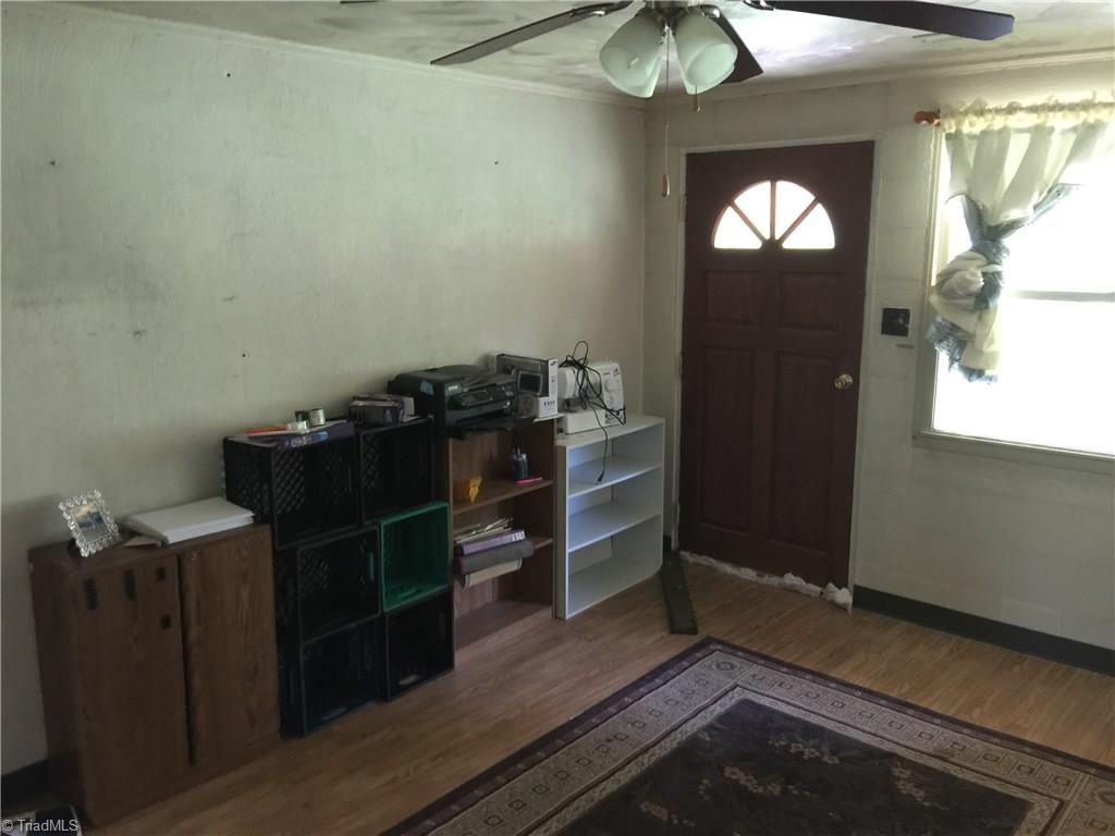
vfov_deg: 48.2
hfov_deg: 61.7
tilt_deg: -11.6
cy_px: 418
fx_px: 934
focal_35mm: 29
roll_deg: -1.2
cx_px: 558
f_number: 2.2
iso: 100
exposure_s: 1/4
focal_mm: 4.15
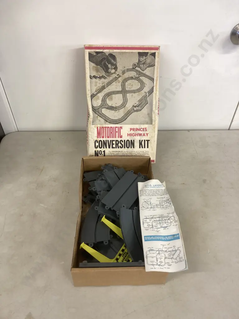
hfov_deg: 49.7
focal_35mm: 28
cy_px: 160
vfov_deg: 63.4
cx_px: 120
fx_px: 258
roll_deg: -1.7
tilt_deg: -43.9
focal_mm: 3.99
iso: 80
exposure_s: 1/50
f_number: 1.8
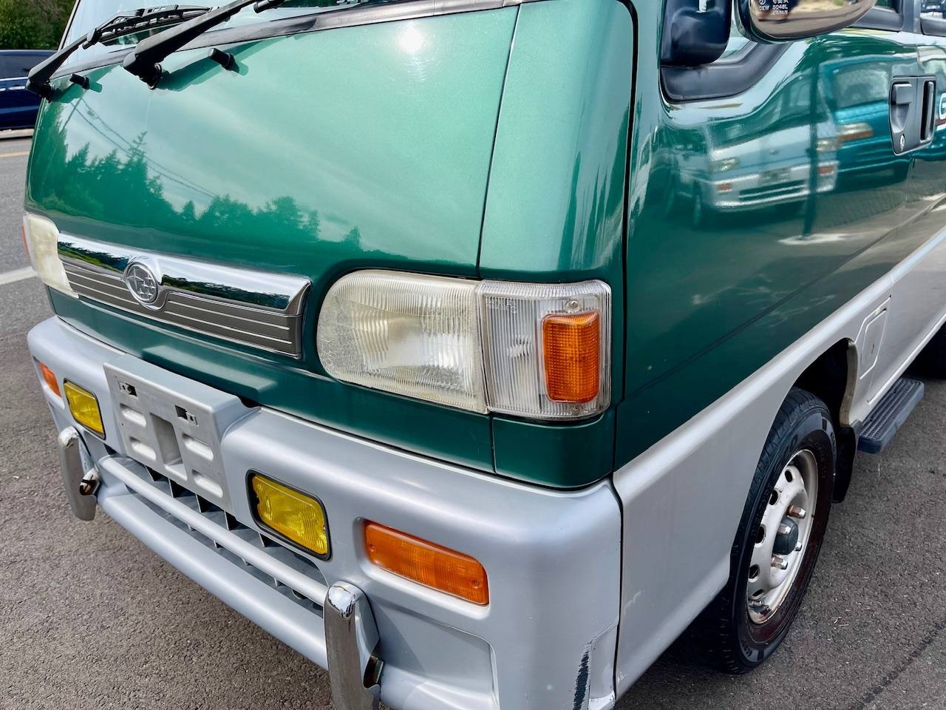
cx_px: 473
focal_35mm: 25
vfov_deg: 54.9
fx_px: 683
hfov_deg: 69.4
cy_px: 355
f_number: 1.6
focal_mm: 5.1
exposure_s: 1/1976
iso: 32
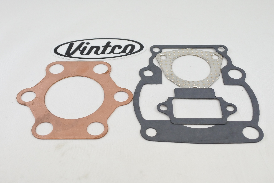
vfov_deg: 38.9
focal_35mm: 34
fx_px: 259
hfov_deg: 55.8
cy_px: 92
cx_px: 137
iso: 400
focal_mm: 12.8
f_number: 4
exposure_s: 1/160
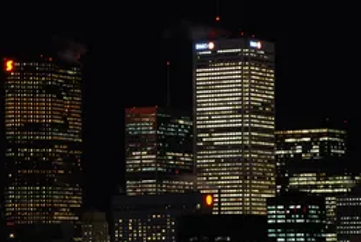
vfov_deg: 6.9
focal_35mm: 199
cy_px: 148
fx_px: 1996
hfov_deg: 10.3
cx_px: 187
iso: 100
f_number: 5.6
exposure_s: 4
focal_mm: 85
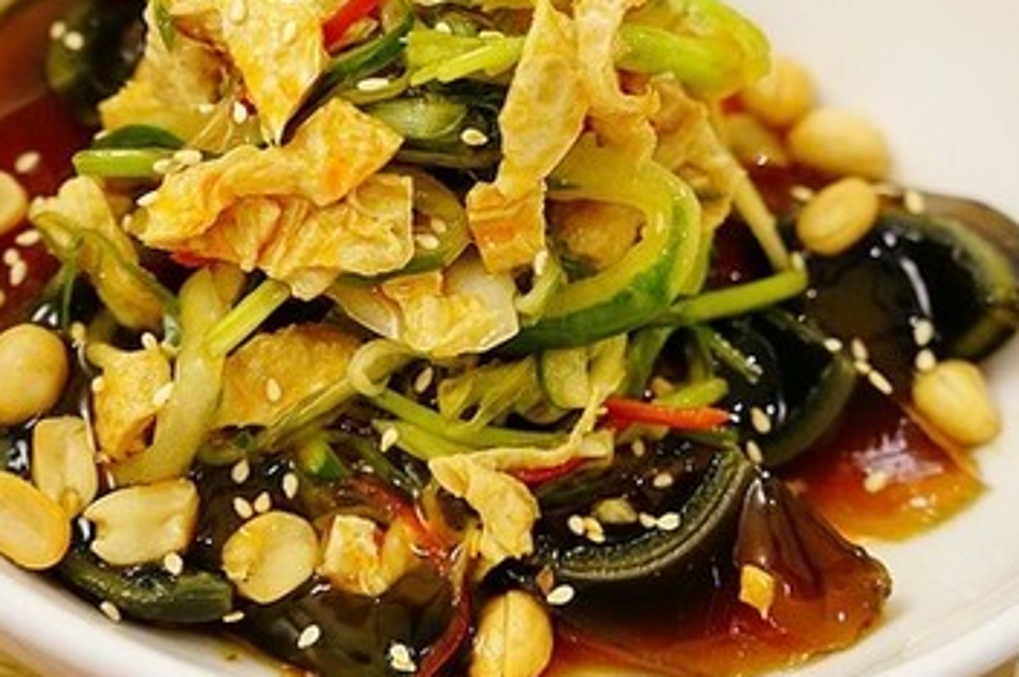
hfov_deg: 34.0
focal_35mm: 59
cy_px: 260
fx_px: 1664
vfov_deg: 23.0
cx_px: 466
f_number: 4
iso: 3200
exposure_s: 1/60
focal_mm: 23
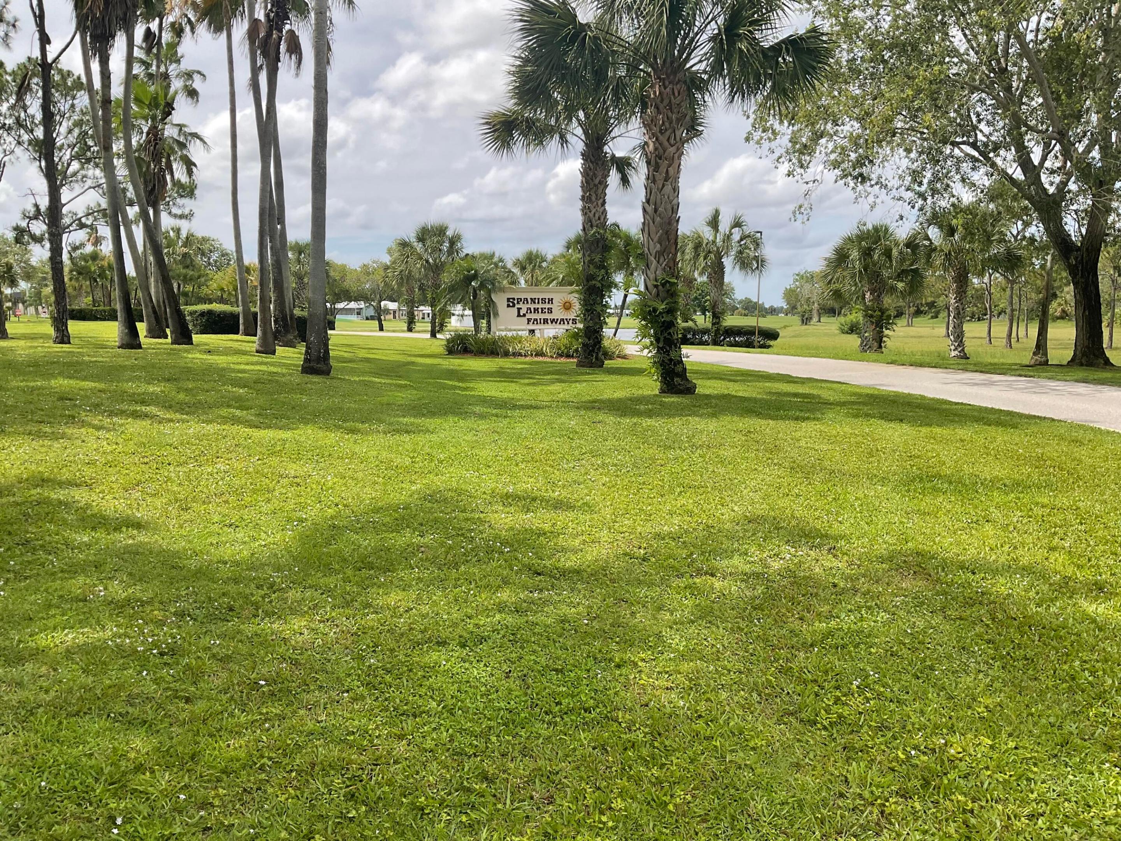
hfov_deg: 61.7
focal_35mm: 29
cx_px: 560
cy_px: 420
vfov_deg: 48.2
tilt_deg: -7.3
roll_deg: -0.6
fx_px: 939
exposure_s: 1/1675
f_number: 1.8
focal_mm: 3
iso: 16
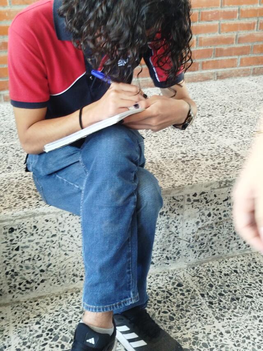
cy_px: 176
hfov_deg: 35.1
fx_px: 416
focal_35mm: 41
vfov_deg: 45.8
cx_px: 132
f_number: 1.7
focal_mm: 5.31
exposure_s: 1/30
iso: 500
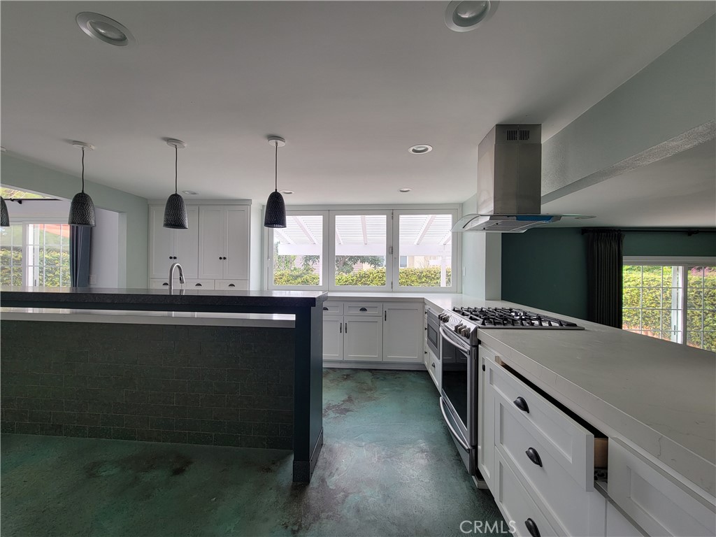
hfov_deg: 106.2
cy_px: 268
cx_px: 358
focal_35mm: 13
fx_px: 269
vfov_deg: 89.9
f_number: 2.2
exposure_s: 1/50
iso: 64
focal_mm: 2.2
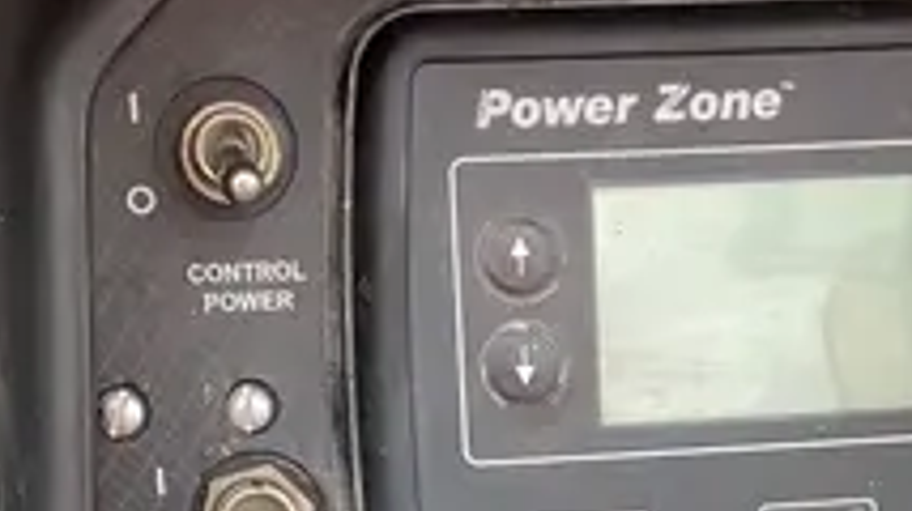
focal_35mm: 97
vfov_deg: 12.0
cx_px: 503
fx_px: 2344
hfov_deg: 22.0
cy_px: 709
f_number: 1.6
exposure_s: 1/60
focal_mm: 4.2
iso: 160
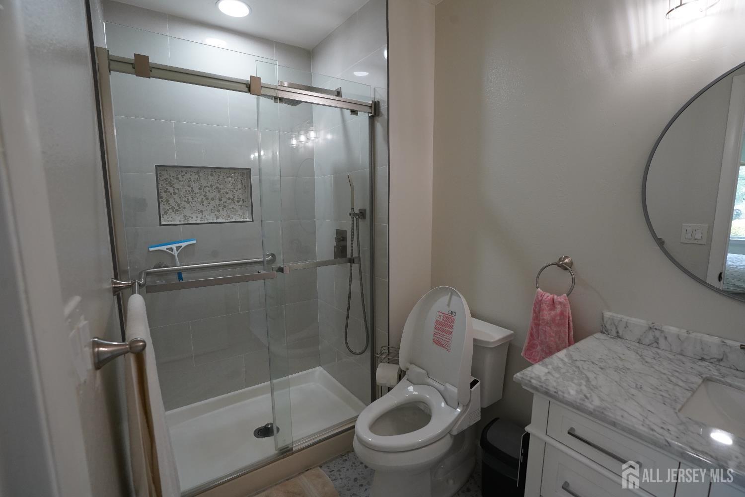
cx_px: 372
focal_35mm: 16
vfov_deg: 73.7
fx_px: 331
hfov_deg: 96.7
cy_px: 248
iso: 2000
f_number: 7.1
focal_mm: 16
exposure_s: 1/100
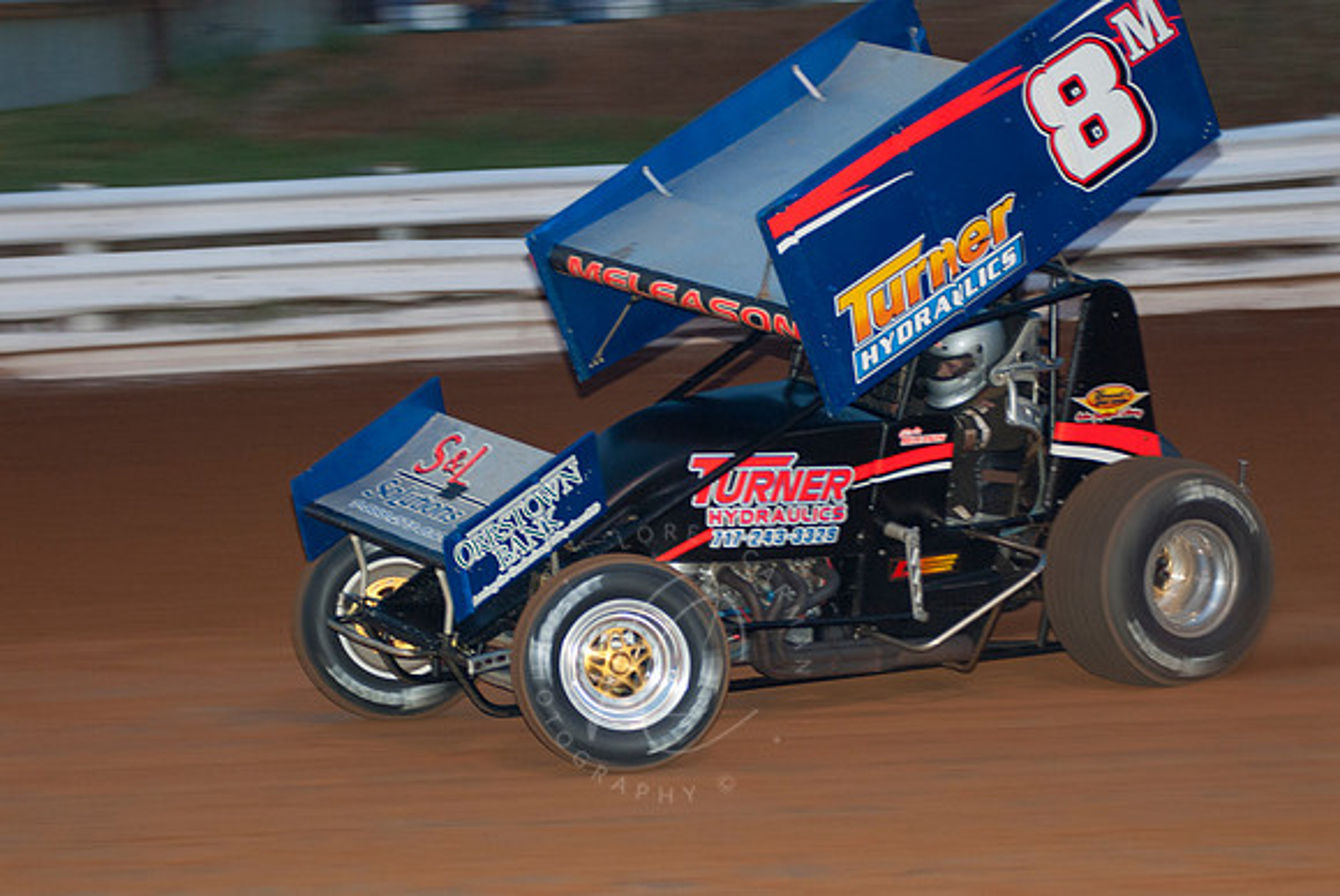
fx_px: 5309
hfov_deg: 14.4
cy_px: 448
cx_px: 670
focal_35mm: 142
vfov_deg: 9.7
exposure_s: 1/250
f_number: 3.2
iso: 250
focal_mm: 95
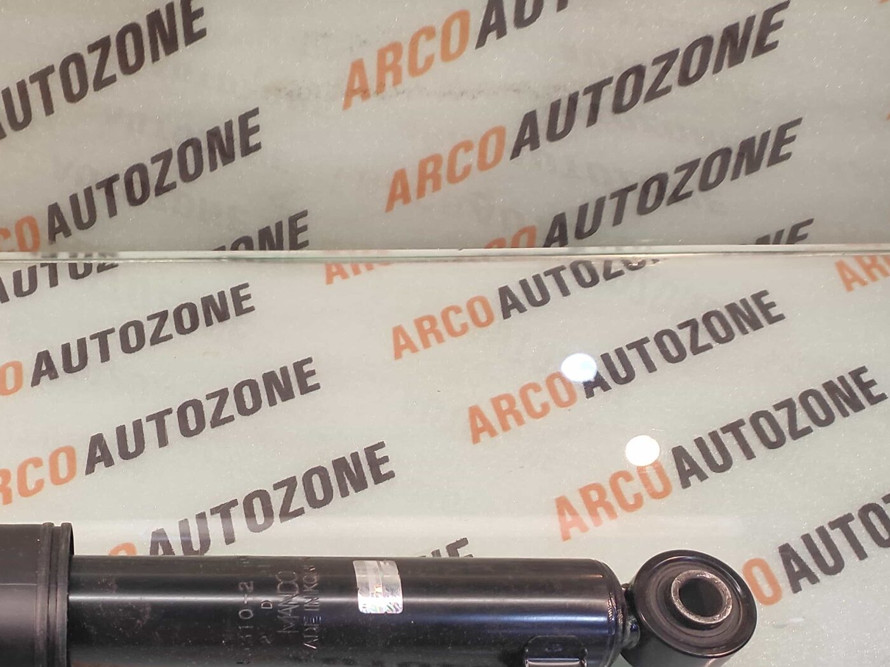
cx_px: 153
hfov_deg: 53.6
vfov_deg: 43.3
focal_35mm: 31
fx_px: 797
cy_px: 535
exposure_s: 1/33
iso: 194
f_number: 1.79
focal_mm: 4.74
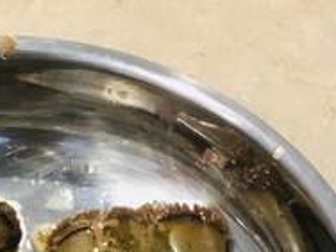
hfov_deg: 17.3
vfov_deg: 12.4
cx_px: 136
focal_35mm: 114
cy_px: 377
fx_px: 1107
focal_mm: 3.3
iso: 200
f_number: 2.4
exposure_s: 1/30
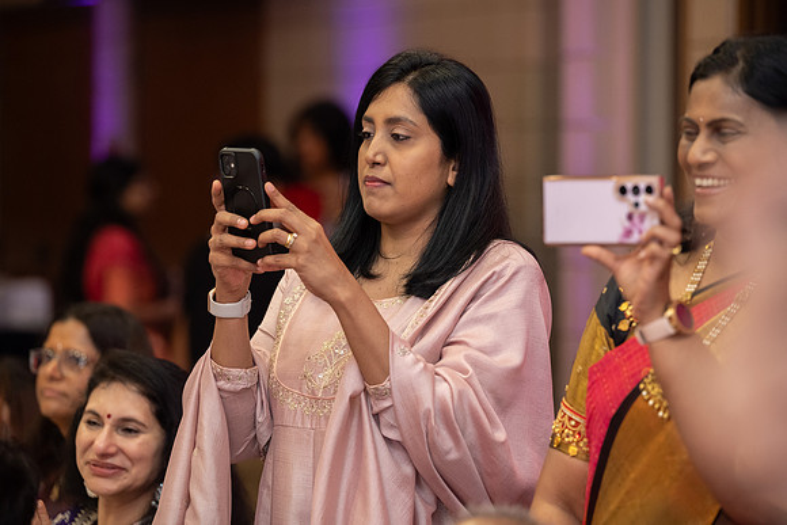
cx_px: 394
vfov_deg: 8.6
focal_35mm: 160
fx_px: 3498
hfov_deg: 12.8
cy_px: 262
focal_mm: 160
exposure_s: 1/160
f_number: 3.5
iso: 1000
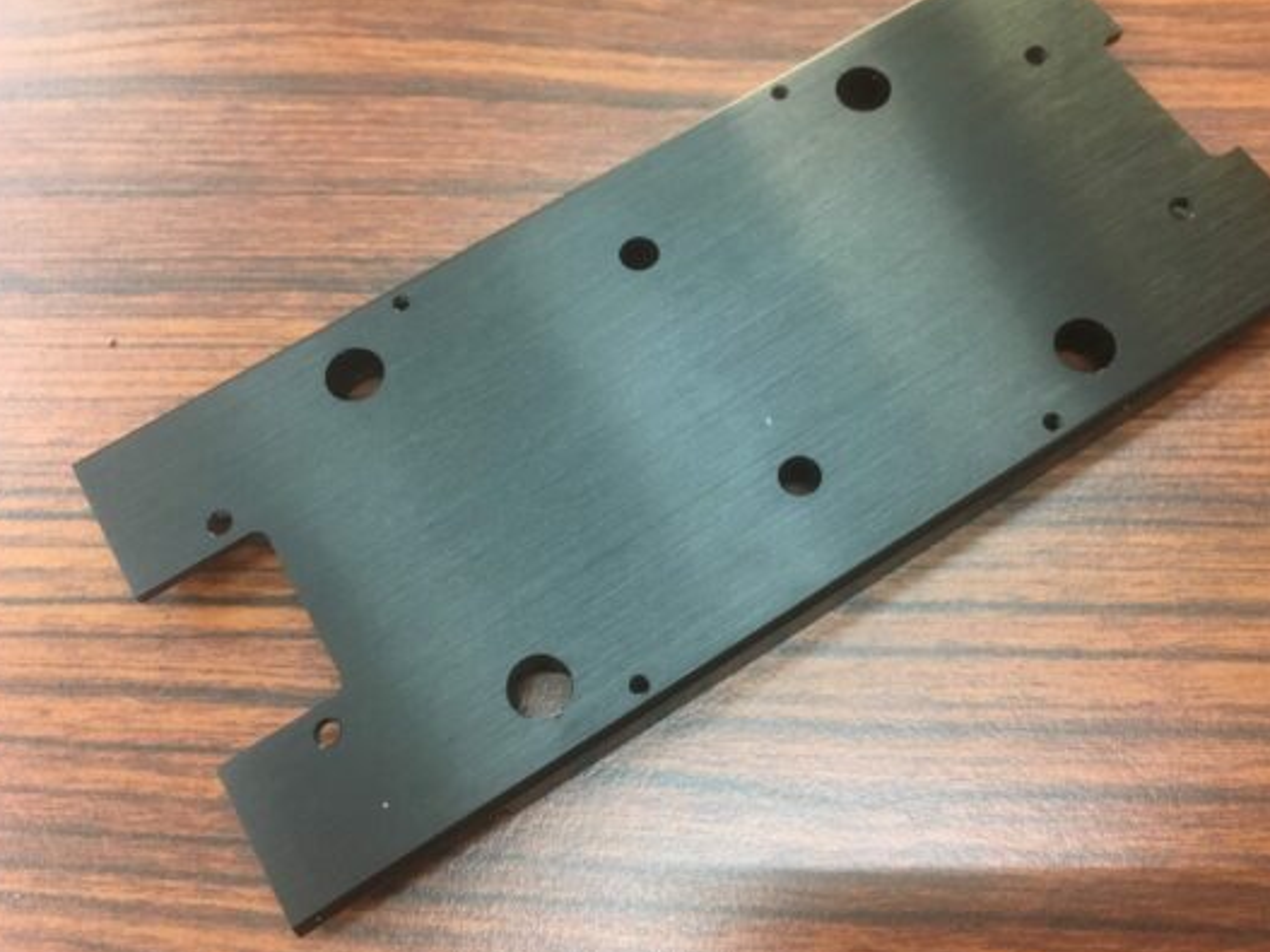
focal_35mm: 33
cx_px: 689
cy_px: 451
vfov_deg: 42.9
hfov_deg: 55.3
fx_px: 1210
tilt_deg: -65.8
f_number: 2.2
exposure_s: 1/15
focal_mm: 4.15
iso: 200
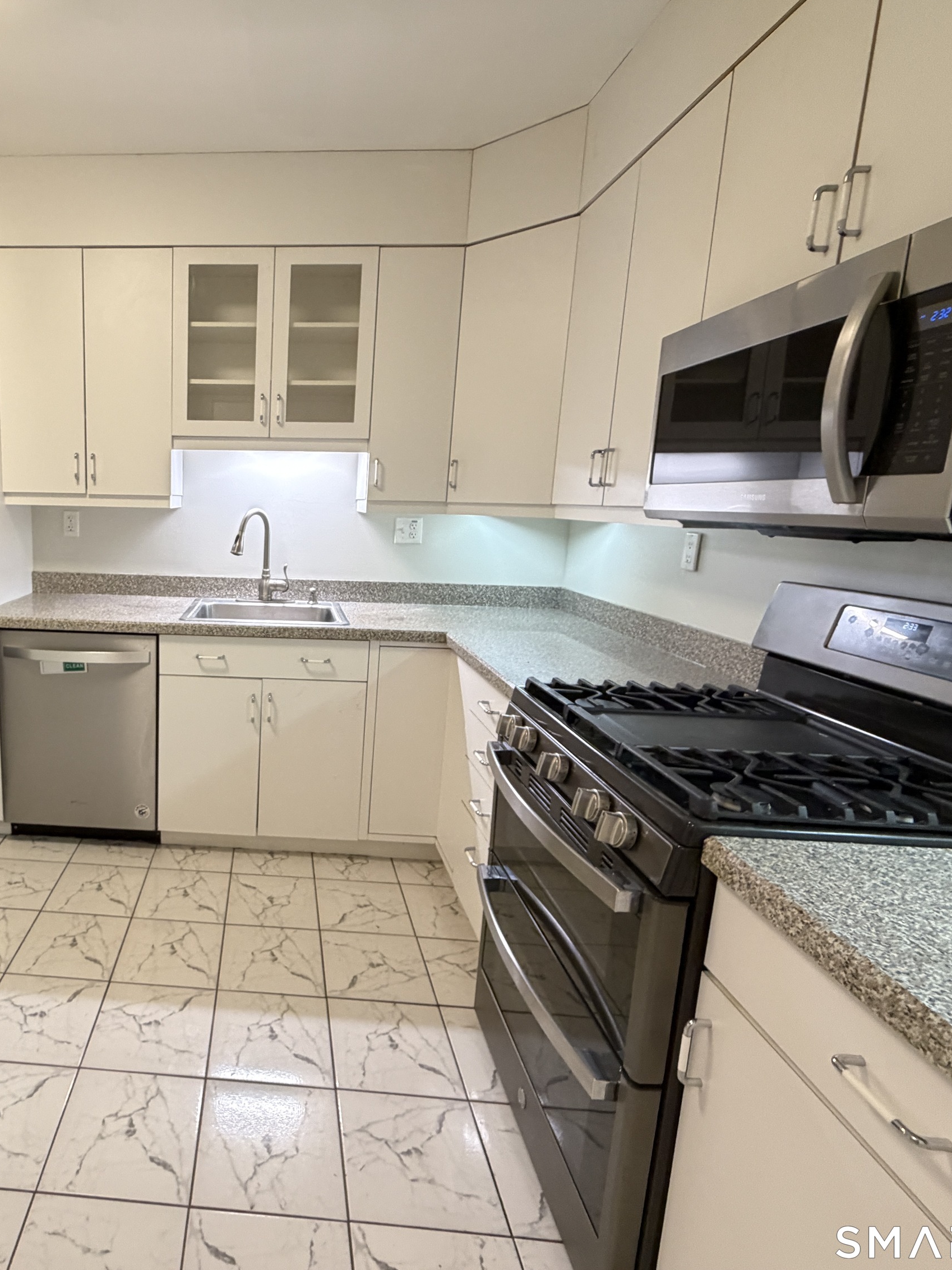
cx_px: 231
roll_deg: -1.2
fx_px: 697
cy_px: 625
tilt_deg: -10.4
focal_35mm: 19
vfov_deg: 84.7
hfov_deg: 64.3
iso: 400
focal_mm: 2.22
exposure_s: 1/60
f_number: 2.2
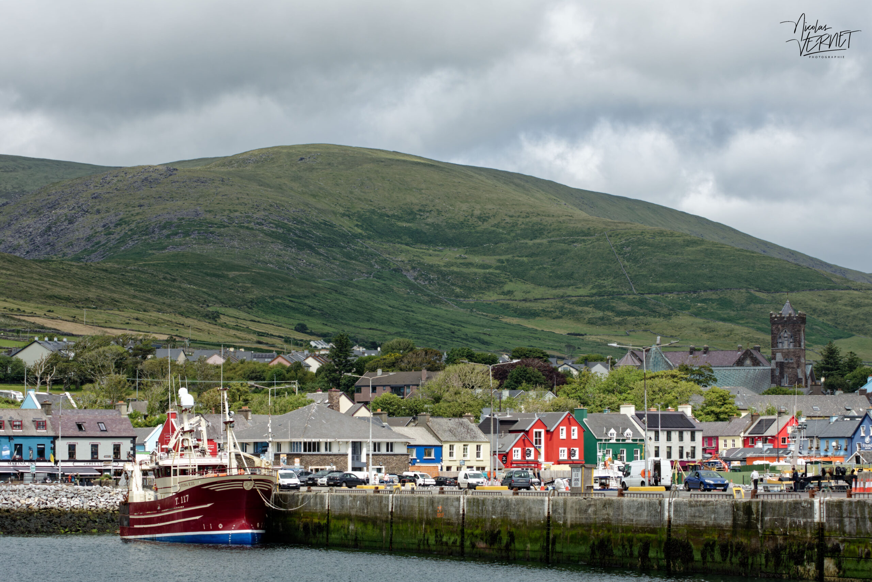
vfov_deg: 13.0
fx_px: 2543
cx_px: 436
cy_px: 291
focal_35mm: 105
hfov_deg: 19.5
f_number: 8
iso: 280
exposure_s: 1/1000
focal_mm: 70
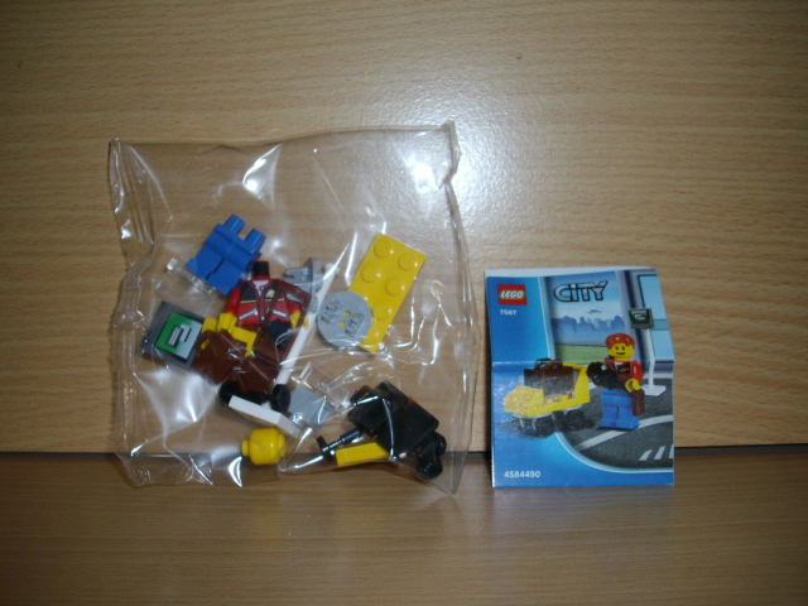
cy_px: 303
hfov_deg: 50.1
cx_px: 404
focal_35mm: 37
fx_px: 864
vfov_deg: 38.7
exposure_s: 1/50
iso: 160
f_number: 2.8
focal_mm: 6.2
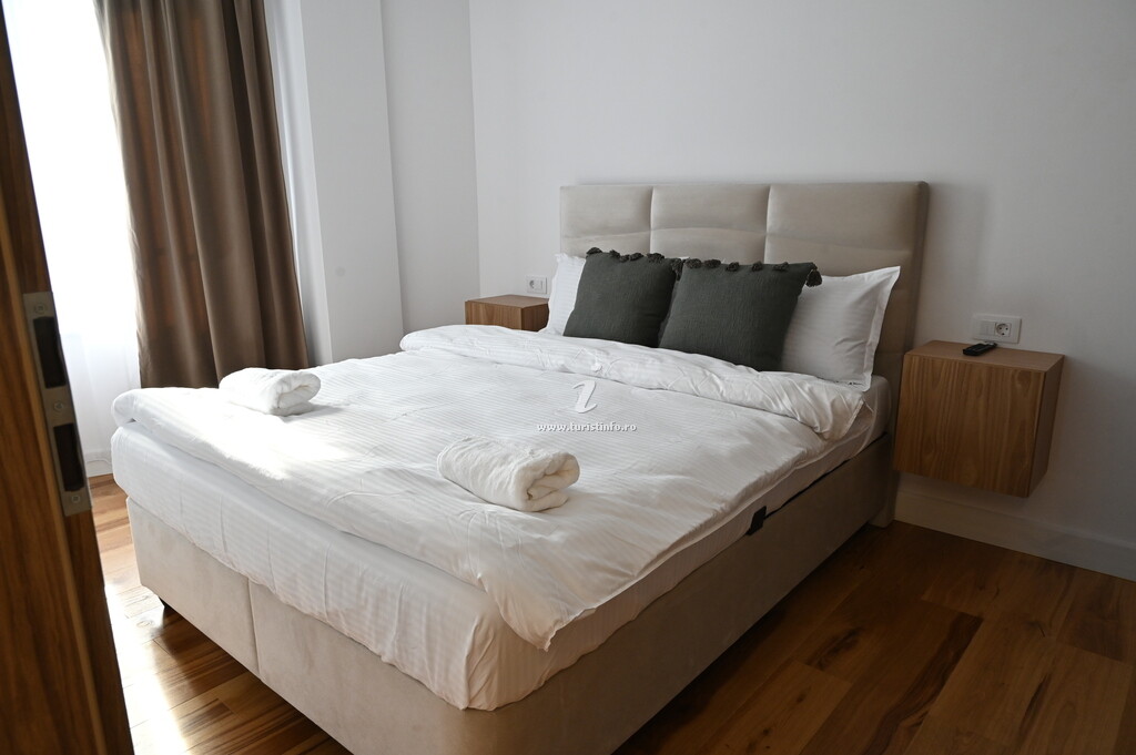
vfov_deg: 53.1
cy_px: 378
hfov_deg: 73.8
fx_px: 757
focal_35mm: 24
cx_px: 568
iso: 1250
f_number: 9
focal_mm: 24
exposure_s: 1/80
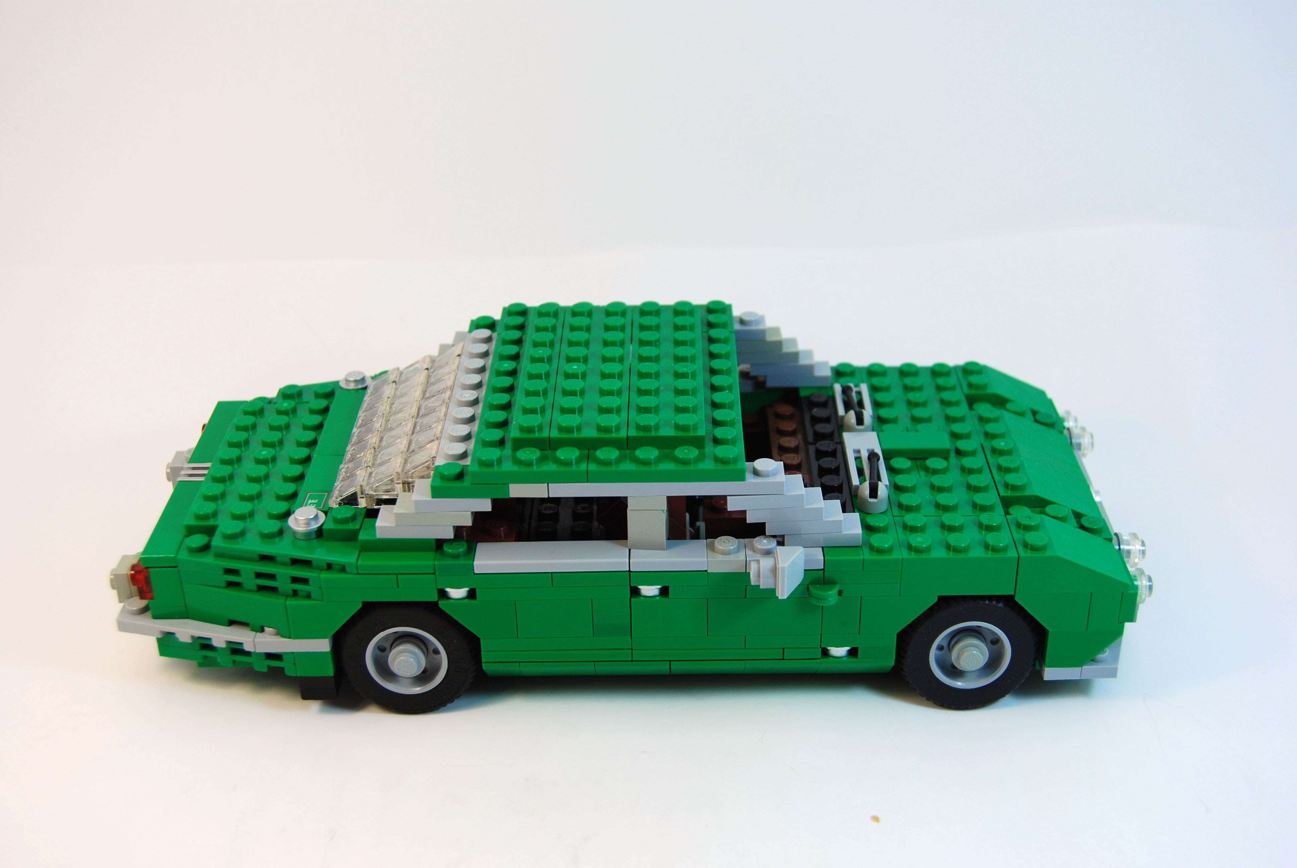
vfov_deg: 29.0
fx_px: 1677
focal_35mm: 46
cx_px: 648
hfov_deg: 42.3
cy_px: 434
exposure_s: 1/125
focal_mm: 31
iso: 180
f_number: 5.6
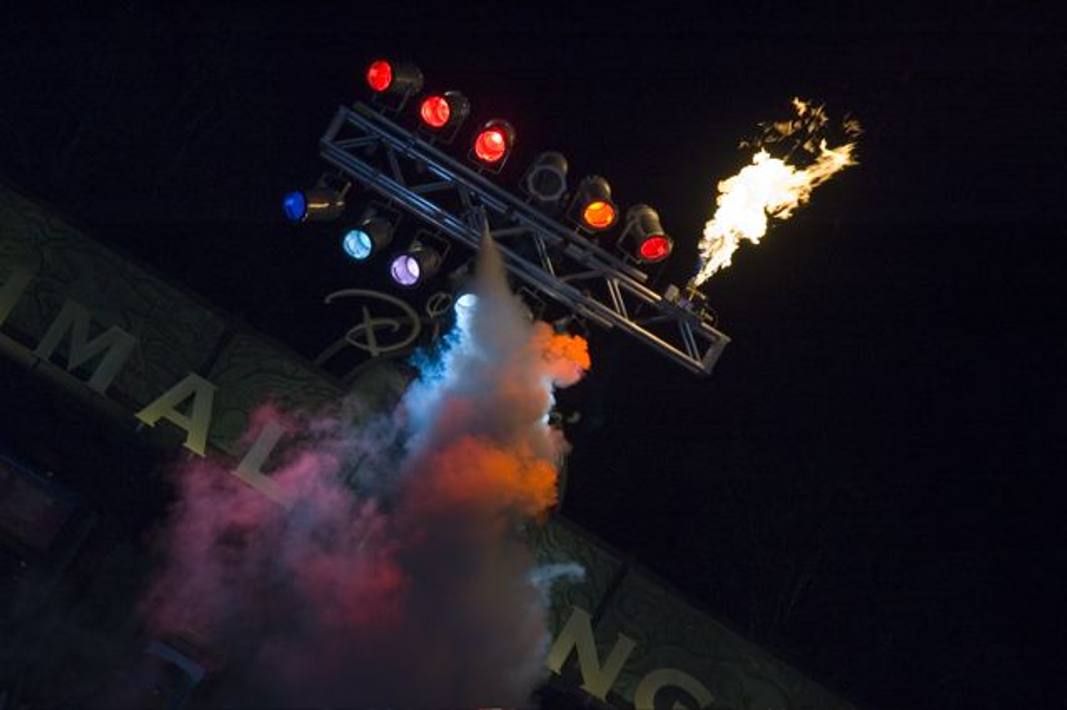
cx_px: 534
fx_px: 2665
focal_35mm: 90
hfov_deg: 22.6
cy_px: 355
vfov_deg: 15.2
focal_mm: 60
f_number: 4.5
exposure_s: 1/80
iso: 200
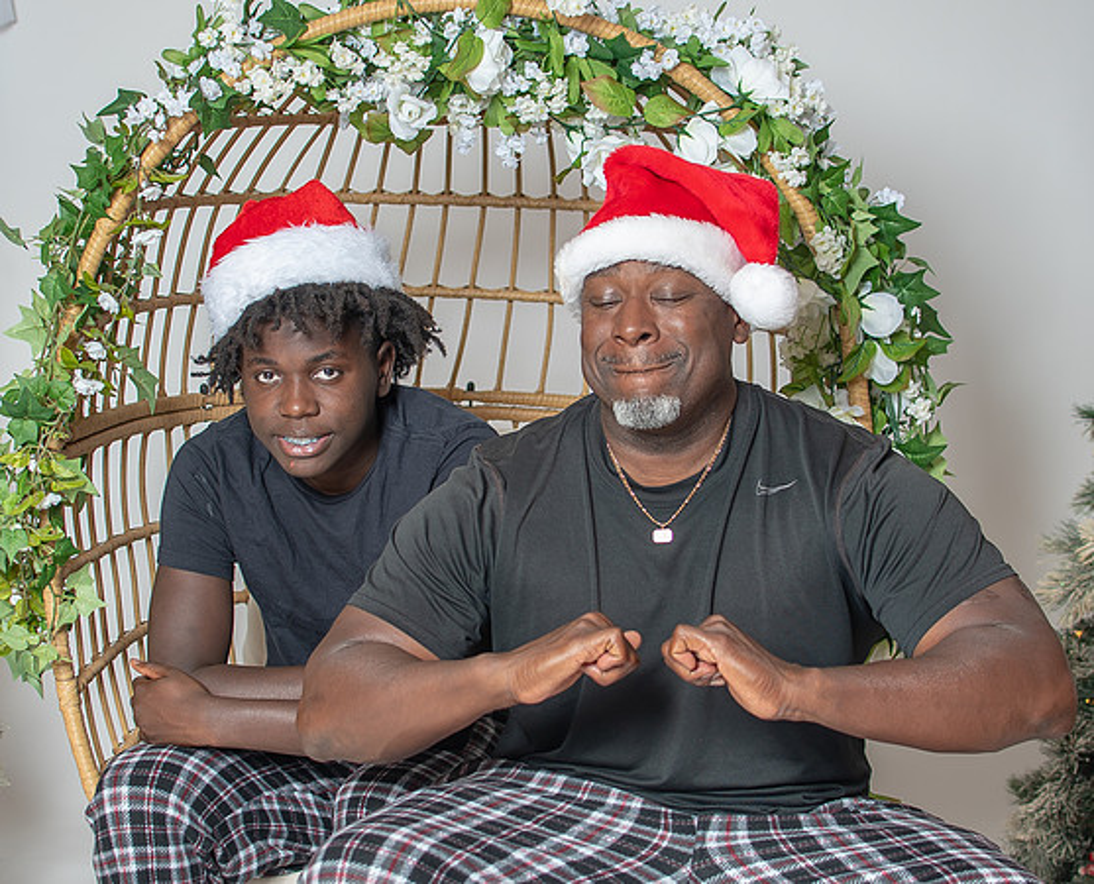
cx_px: 528
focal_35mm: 63
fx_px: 2048
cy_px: 411
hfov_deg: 29.9
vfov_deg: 24.3
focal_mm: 35
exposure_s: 1/250
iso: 100
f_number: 3.2
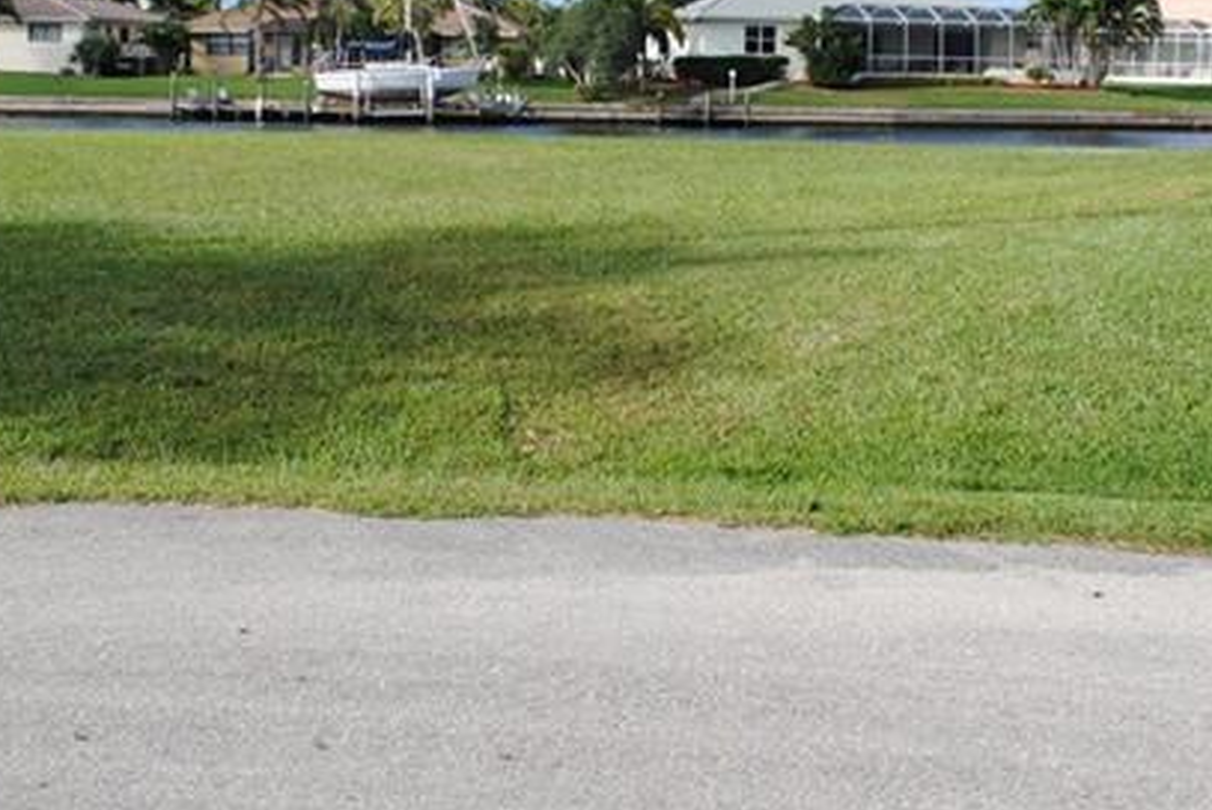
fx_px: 2291
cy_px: 217
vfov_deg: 19.9
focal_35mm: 68
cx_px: 622
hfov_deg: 29.6
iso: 100
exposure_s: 1/250
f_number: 8
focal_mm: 18
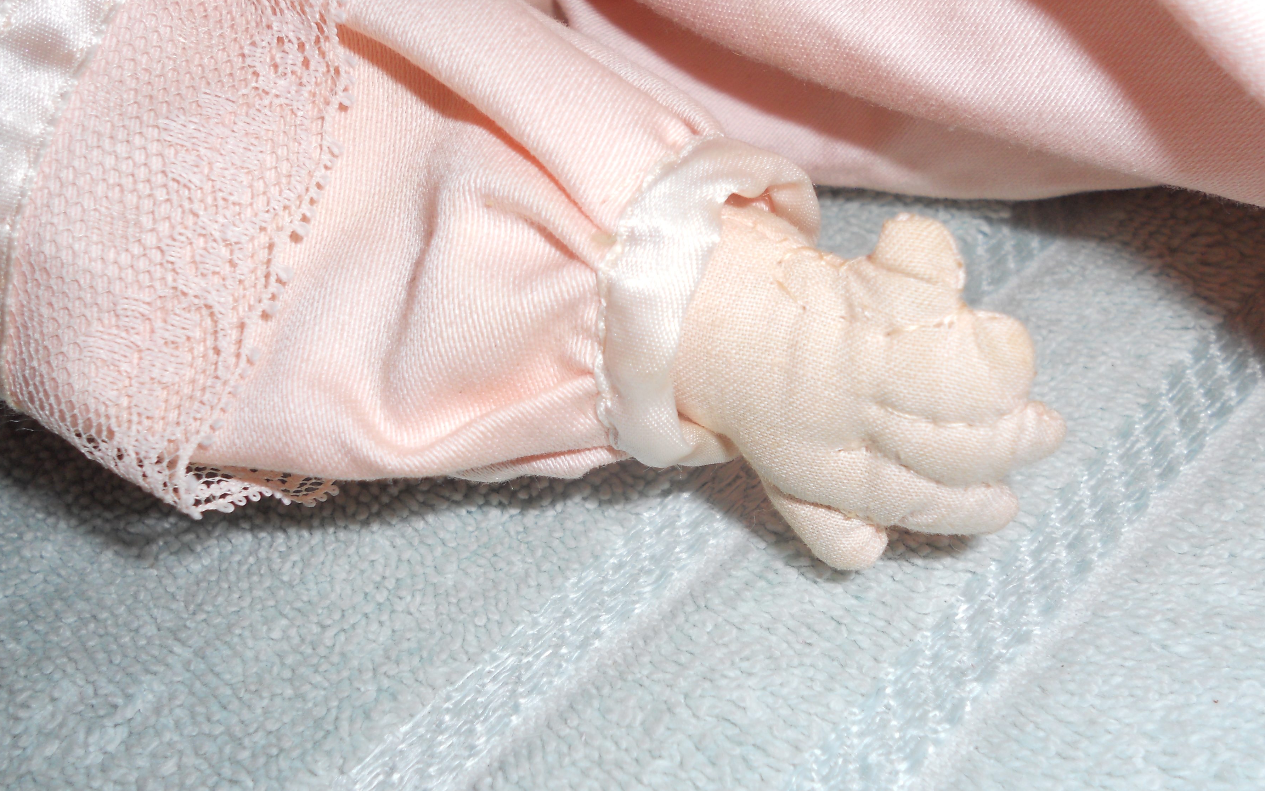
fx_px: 1310
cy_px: 394
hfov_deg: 51.5
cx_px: 665
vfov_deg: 33.6
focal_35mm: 38
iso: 80
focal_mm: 5.8
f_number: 8.8
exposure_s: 1/25
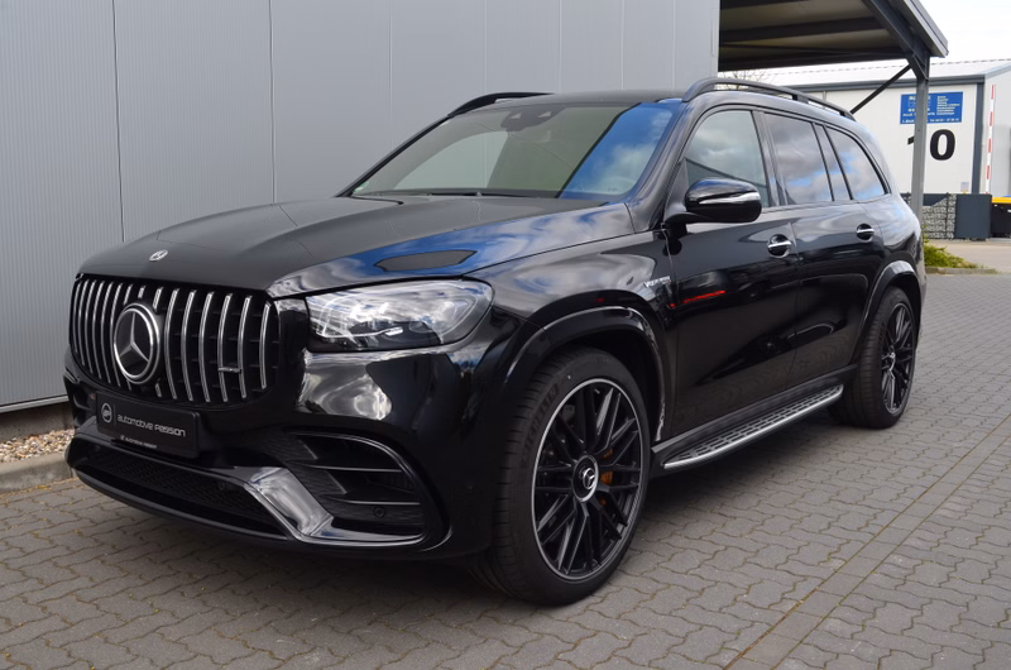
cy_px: 335
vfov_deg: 36.7
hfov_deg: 53.2
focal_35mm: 36
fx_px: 1009
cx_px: 506
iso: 250
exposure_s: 1/60
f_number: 10
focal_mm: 24
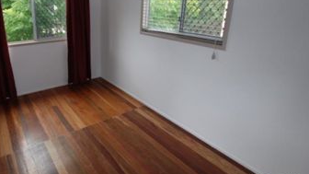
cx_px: 105
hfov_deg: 78.7
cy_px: 58
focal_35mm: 22
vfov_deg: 50.6
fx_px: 180
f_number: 4.5
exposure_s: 1/80
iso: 200
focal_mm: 10
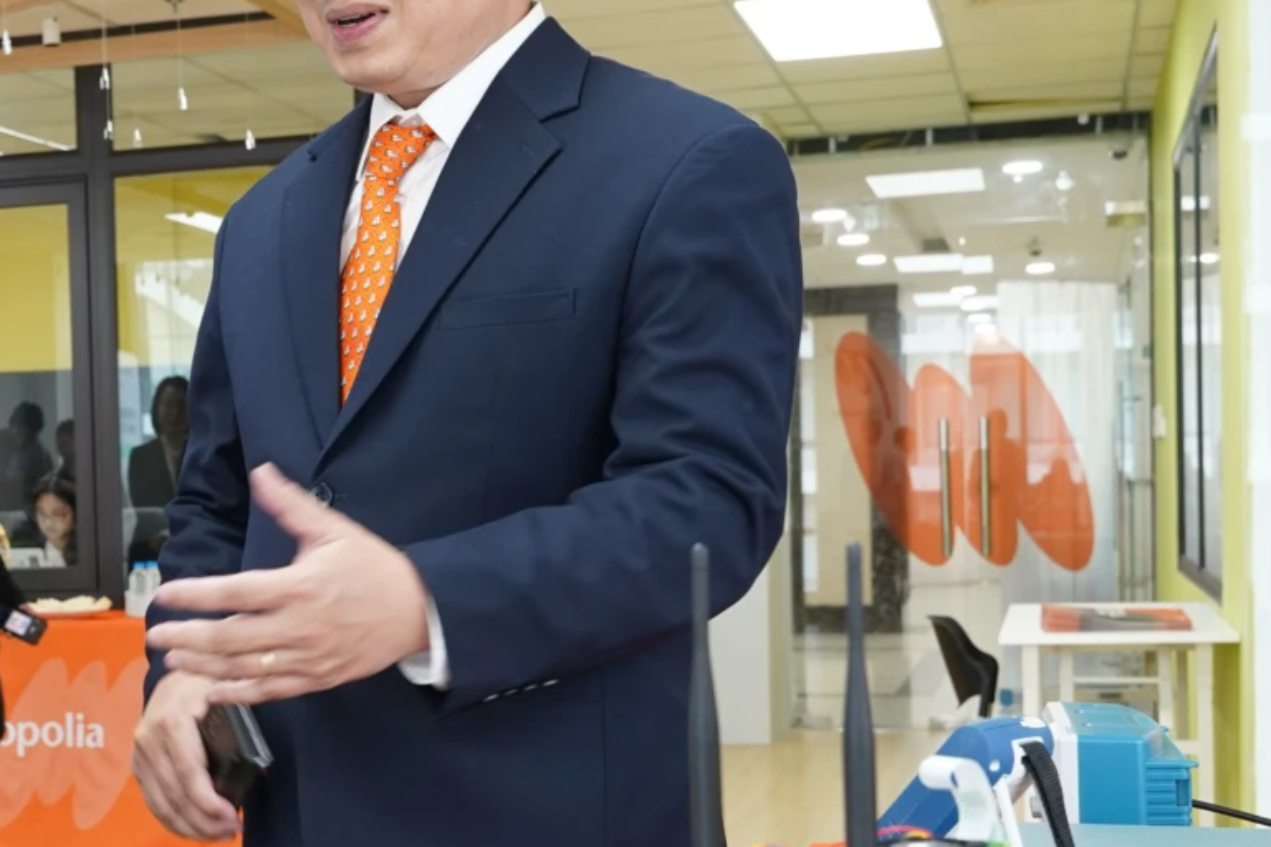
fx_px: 2551
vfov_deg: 18.8
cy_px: 620
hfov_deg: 26.8
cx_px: 71
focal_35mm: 72
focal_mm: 28.9
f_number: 5
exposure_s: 1/100
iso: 1600
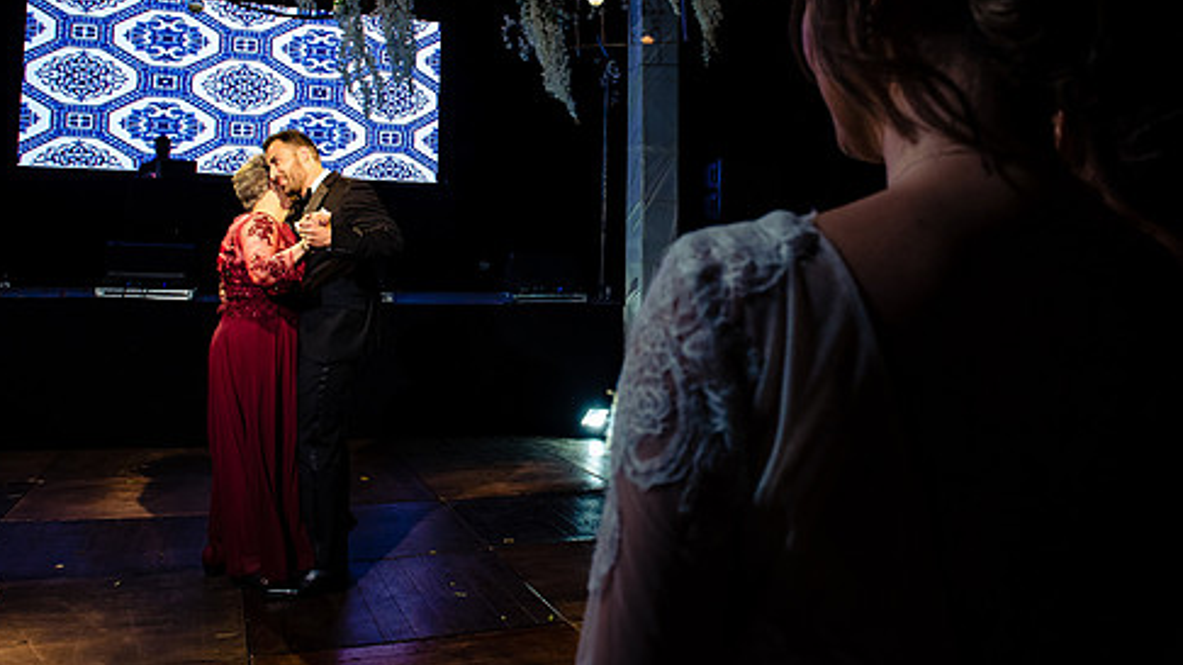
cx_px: 655
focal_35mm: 30
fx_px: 941
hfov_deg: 64.2
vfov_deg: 38.3
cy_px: 203
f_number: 7.1
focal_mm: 24
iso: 1600
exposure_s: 1/200
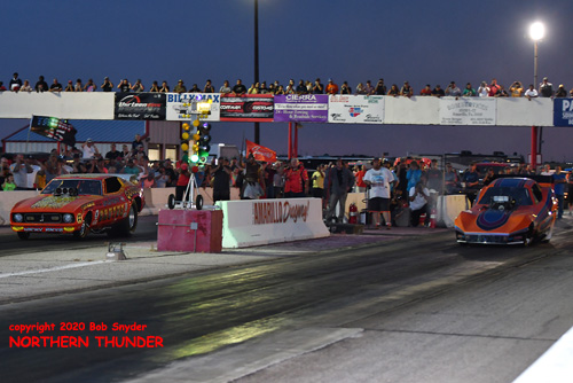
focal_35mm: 105
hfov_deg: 19.4
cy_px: 192
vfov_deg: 13.1
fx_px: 1672
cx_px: 286
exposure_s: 1/250
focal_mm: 70
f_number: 2.8
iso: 640
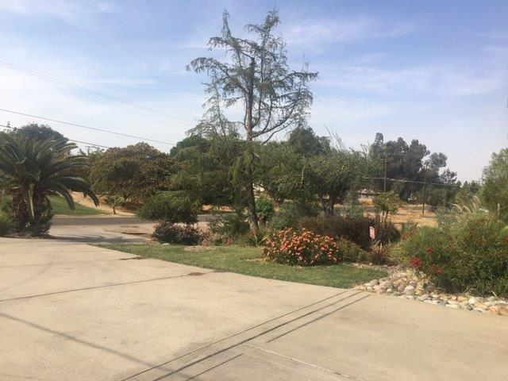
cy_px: 190
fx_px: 426
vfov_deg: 48.2
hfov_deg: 61.7
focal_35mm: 29
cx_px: 254
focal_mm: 4.15
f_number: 2.2
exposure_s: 1/1304
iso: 25
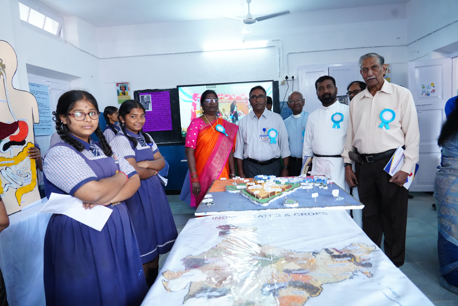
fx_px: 305
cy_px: 153
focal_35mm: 24
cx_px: 229
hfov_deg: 73.7
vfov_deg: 53.1
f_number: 5
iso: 5000
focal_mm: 24
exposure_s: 1/125
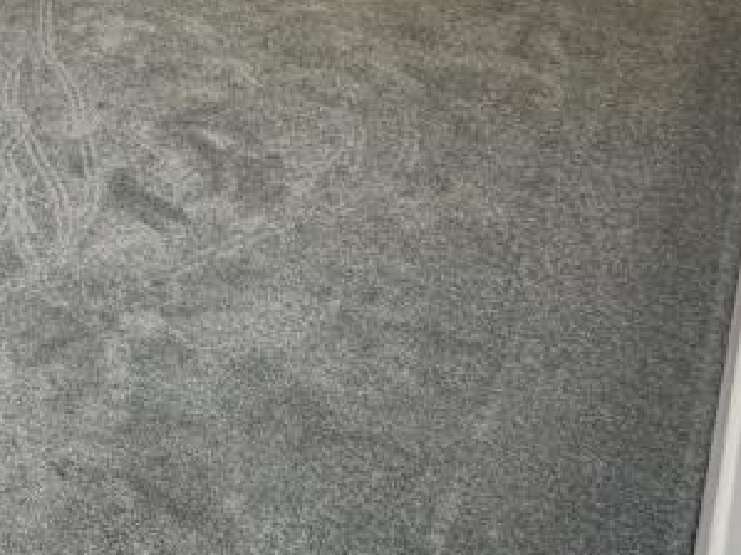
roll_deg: +0.8
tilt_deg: -29.5
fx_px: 1027
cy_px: 27
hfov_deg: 35.1
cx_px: -35
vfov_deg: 28.7
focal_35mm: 48
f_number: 2.2
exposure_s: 1/100
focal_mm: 2.22
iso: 250
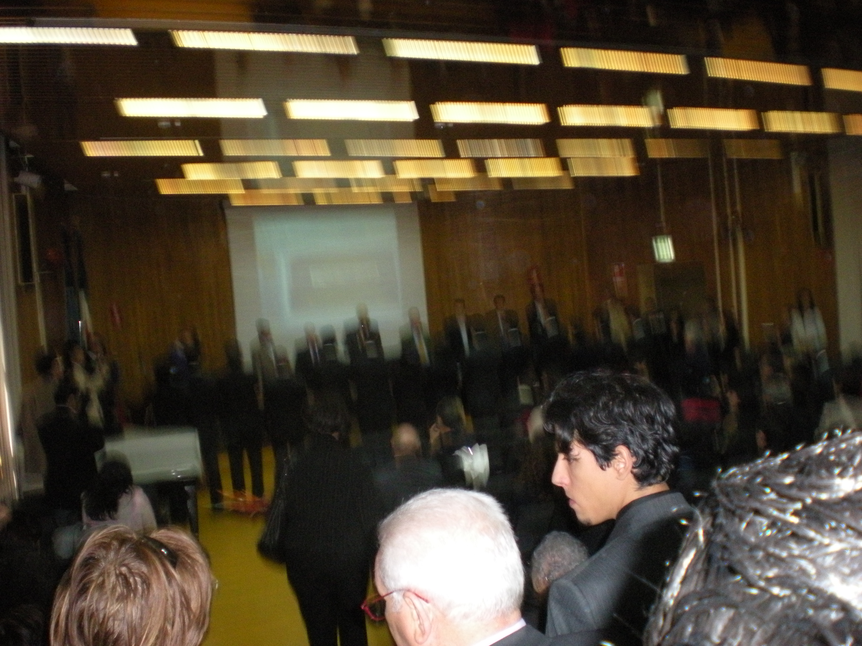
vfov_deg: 37.7
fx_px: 946
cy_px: 323
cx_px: 431
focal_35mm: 38
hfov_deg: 49.0
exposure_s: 1/60
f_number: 3.1
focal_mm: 6.3
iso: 416
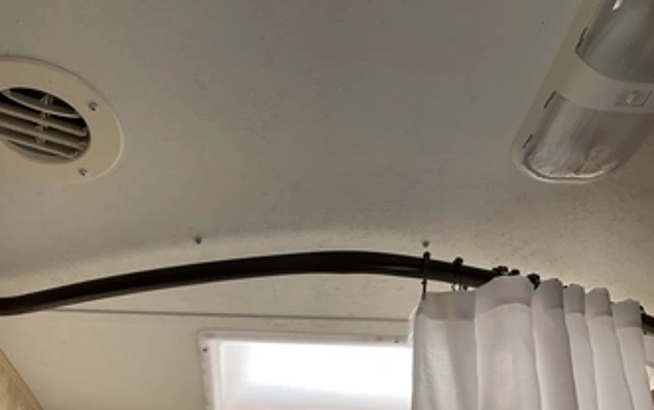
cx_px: 282
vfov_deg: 34.0
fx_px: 660
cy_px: 292
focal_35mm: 37
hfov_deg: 52.5
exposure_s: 1/122
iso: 25
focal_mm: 3
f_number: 1.8
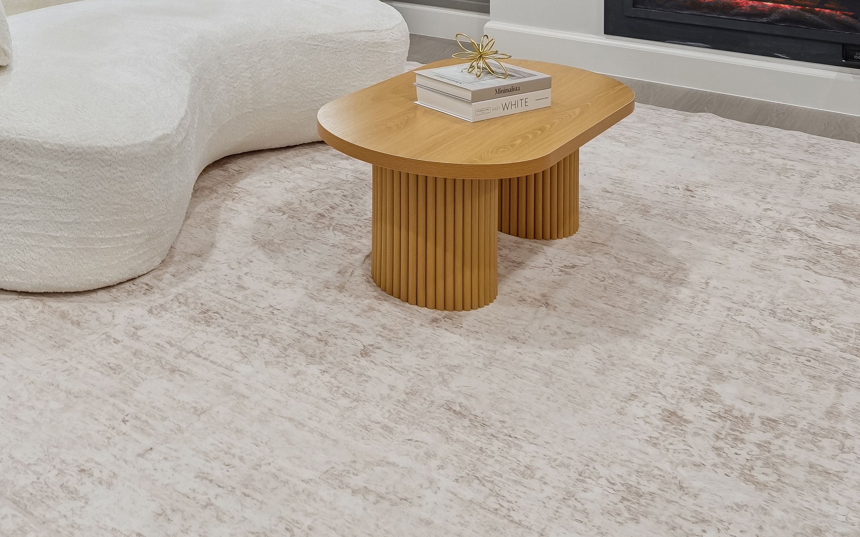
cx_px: 65
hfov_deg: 42.7
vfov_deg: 26.1
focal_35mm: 42
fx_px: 984
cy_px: -158
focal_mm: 16
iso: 400
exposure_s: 1/13
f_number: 8
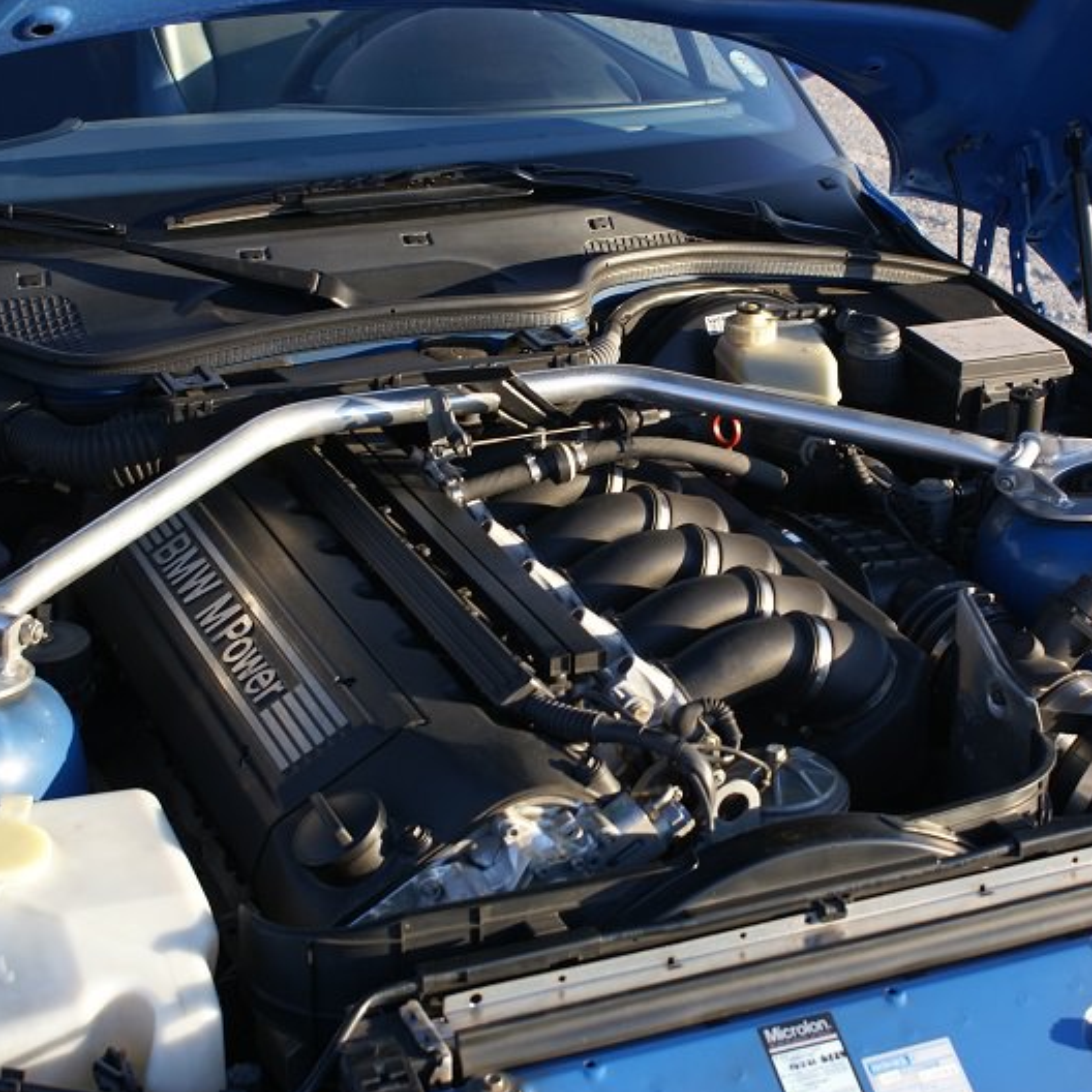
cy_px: 551
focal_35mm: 68
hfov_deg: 25.4
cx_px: 649
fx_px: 2414
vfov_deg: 25.5
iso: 100
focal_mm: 35
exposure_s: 1/100
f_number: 6.3
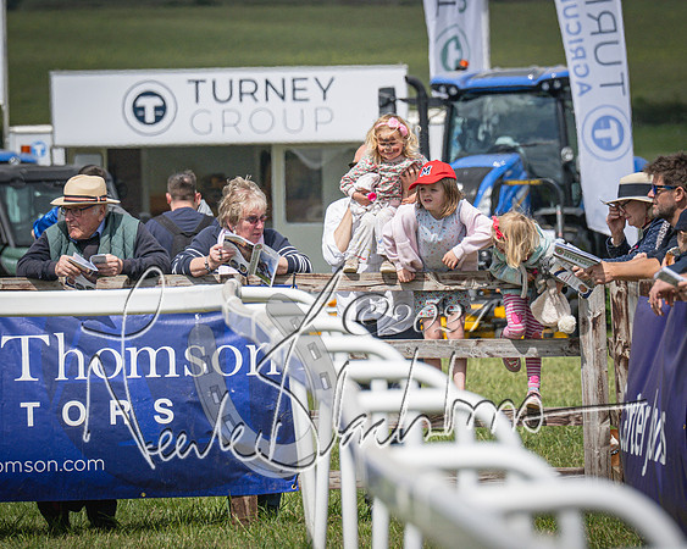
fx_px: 8651
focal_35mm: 426
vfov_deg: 3.6
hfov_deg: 4.5
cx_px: 351
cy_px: 245
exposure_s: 1/5000
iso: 400
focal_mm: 200
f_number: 5
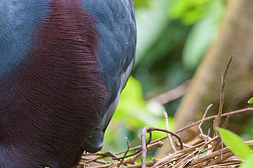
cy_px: 82
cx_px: 11
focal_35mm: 474
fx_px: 3329
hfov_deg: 4.3
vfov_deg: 2.9
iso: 2500
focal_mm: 130
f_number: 8
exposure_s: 1/60
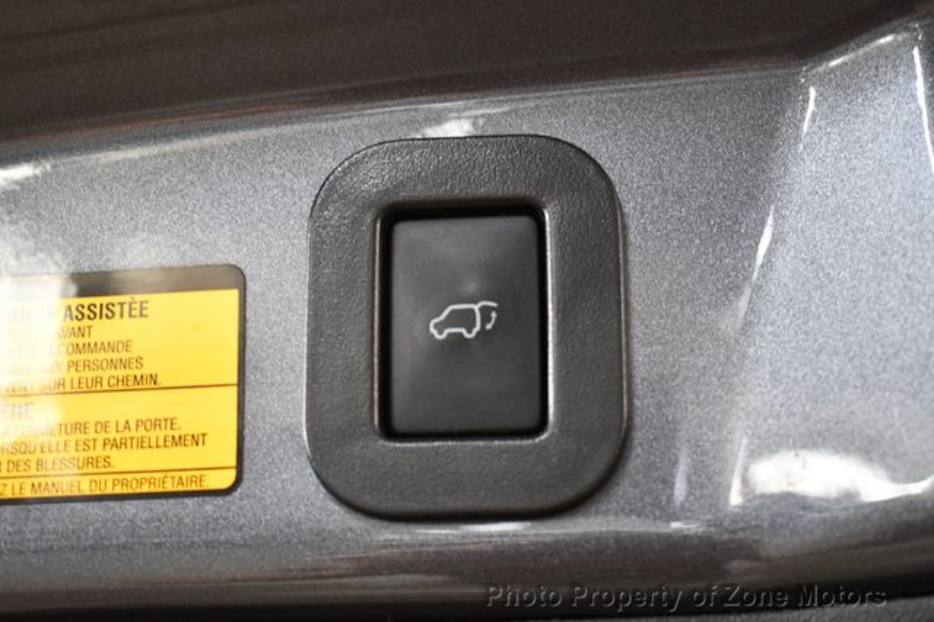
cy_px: 311
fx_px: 1556
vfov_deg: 22.6
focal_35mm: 60
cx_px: 467
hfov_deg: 33.4
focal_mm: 40
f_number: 5
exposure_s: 1/80
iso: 3200
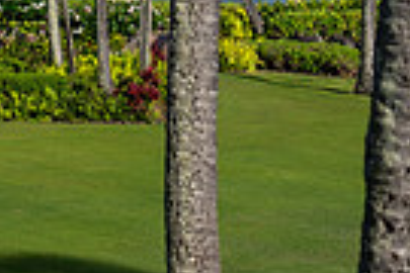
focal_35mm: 197
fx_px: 2243
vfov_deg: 6.7
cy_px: -271
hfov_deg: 9.6
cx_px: -459
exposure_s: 1/800
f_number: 4
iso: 50
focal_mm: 46
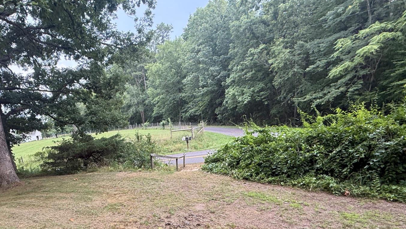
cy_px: 218
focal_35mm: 23
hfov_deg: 75.4
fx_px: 248
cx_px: 125
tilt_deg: -20.8
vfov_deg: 43.8
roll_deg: +8.4
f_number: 2.2
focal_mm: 2.22
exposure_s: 1/171
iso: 50
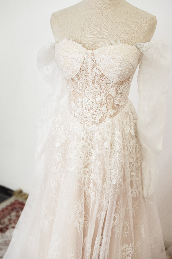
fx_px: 358
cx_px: 86
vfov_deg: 39.6
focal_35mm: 50
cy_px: 130
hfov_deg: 27.0
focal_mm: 50
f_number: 3.2
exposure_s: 1/125
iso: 100
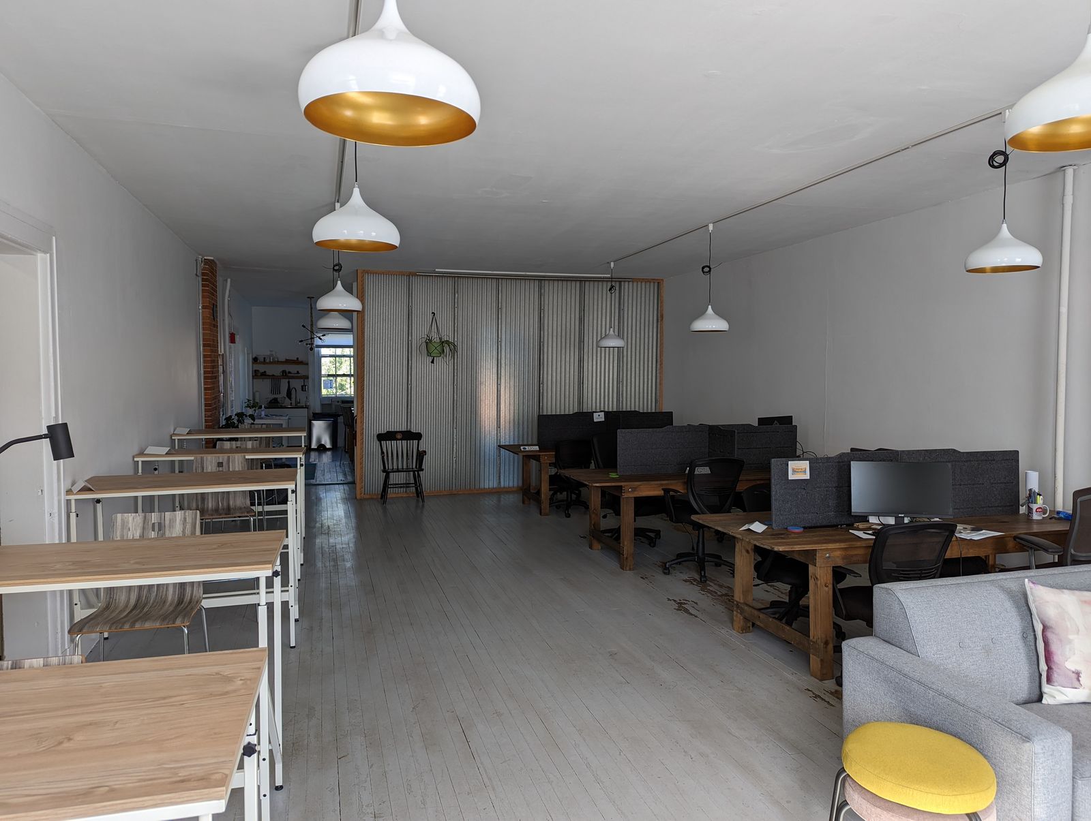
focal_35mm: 24
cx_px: 546
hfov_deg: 71.5
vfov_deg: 56.9
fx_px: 758
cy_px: 410
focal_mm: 6.81
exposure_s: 1/81.9
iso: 42
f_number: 1.85
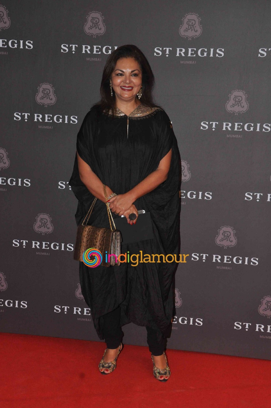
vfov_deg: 35.1
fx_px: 645
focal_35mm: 57
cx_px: 136
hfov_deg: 23.7
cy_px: 204
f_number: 10
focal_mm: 38
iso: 1000
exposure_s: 1/200
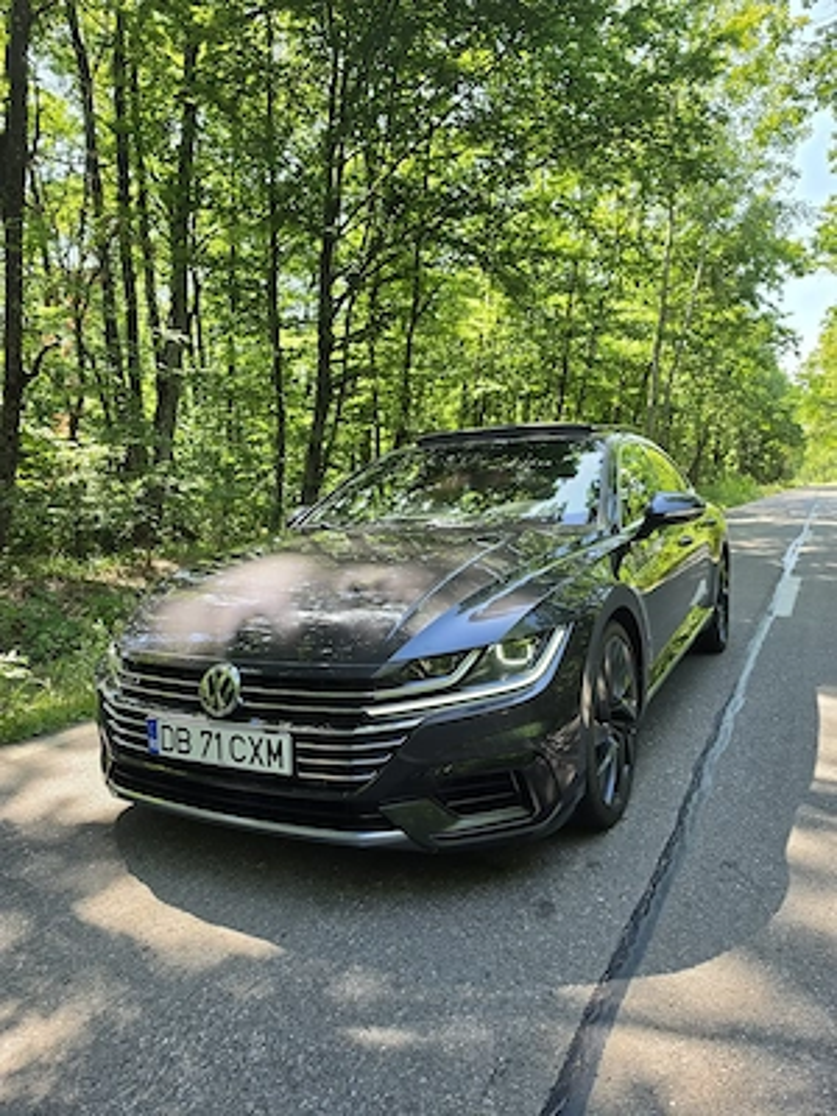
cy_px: 558
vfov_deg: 73.9
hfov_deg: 58.9
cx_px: 418
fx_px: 742
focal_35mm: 23
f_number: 1.4
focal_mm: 6.5
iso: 25
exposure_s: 1/359
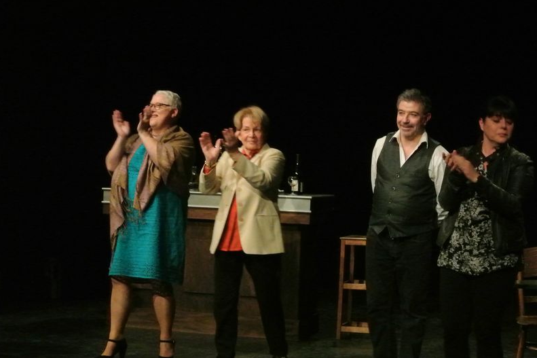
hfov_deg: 24.8
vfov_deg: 16.6
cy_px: 178
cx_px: 269
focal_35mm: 82
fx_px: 1223
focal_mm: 30
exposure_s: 1/50
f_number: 13
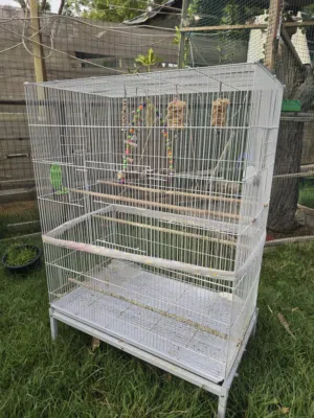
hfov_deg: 58.9
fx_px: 278
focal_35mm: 23
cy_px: 209
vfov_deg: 73.9
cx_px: 157
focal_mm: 6.3
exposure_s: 1/219
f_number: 1.7
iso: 12
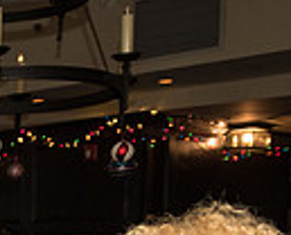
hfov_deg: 14.8
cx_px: -325
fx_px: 872
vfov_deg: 14.7
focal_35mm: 101
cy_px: 295
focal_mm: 24
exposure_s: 1/250
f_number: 4.5
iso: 2000
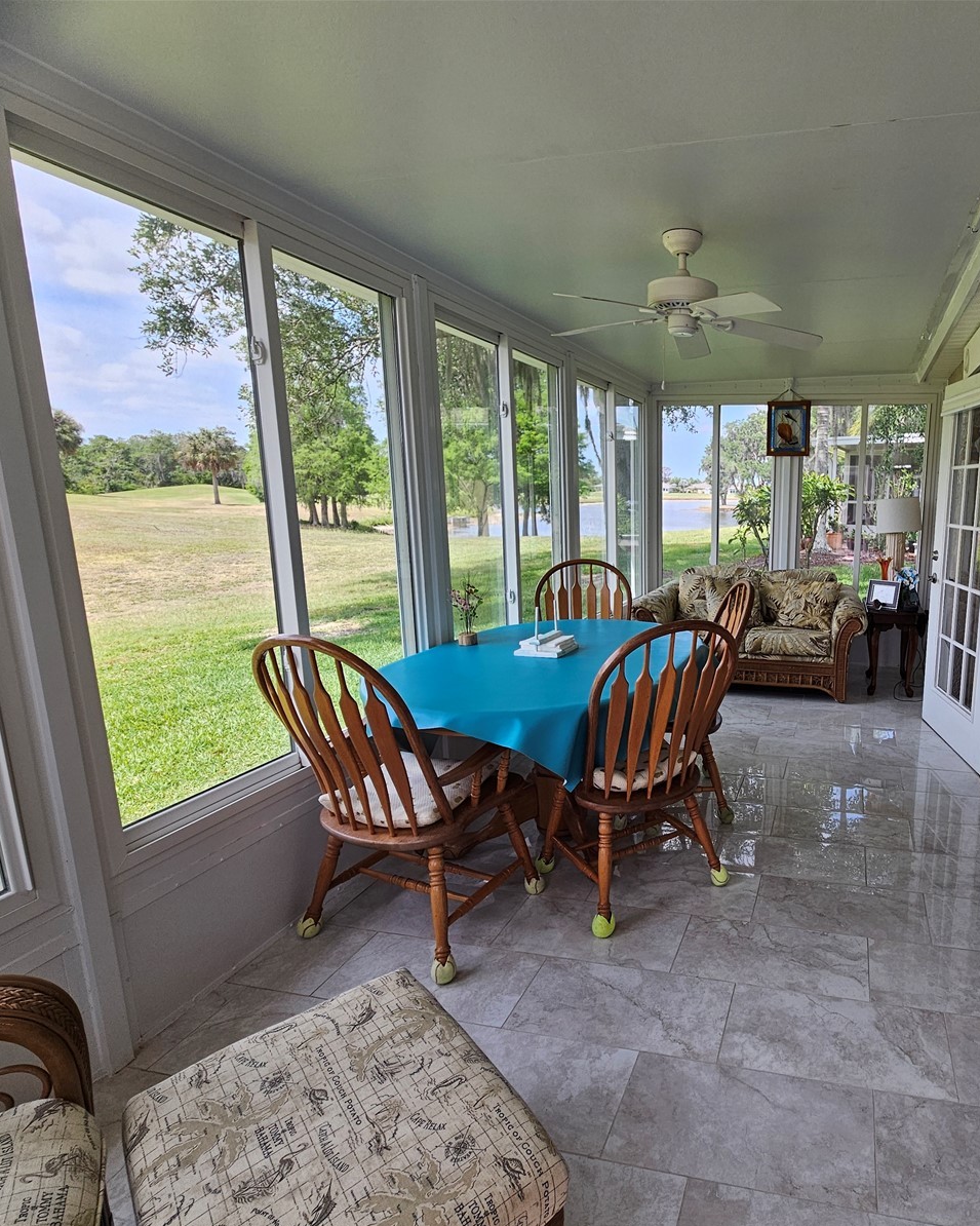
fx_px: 616
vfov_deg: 89.6
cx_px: 721
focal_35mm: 17
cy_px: 615
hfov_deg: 72.2
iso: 50
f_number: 2.2
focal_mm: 2.2
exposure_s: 1/208
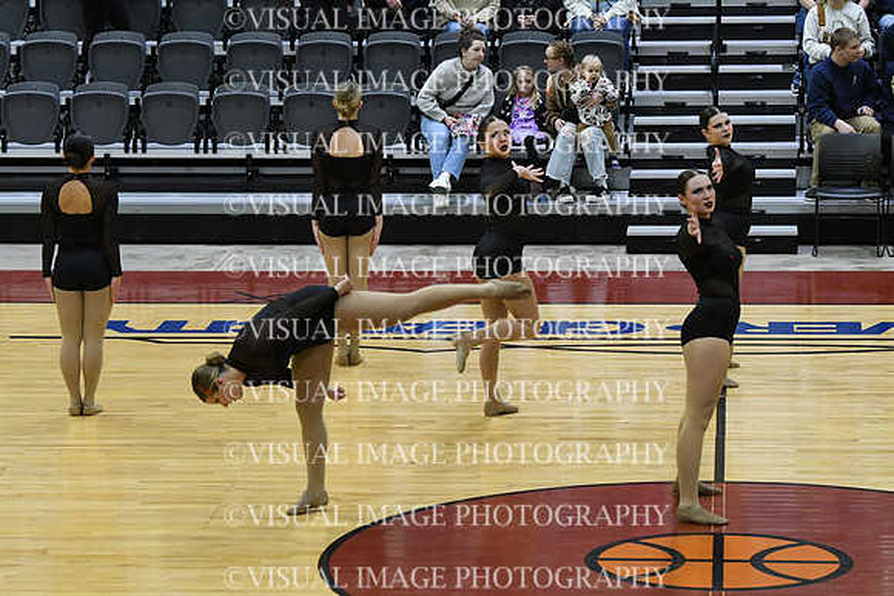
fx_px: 3800
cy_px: 298
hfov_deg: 13.4
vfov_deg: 9.0
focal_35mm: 153
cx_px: 447
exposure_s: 1/500
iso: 5000
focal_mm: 102
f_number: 4
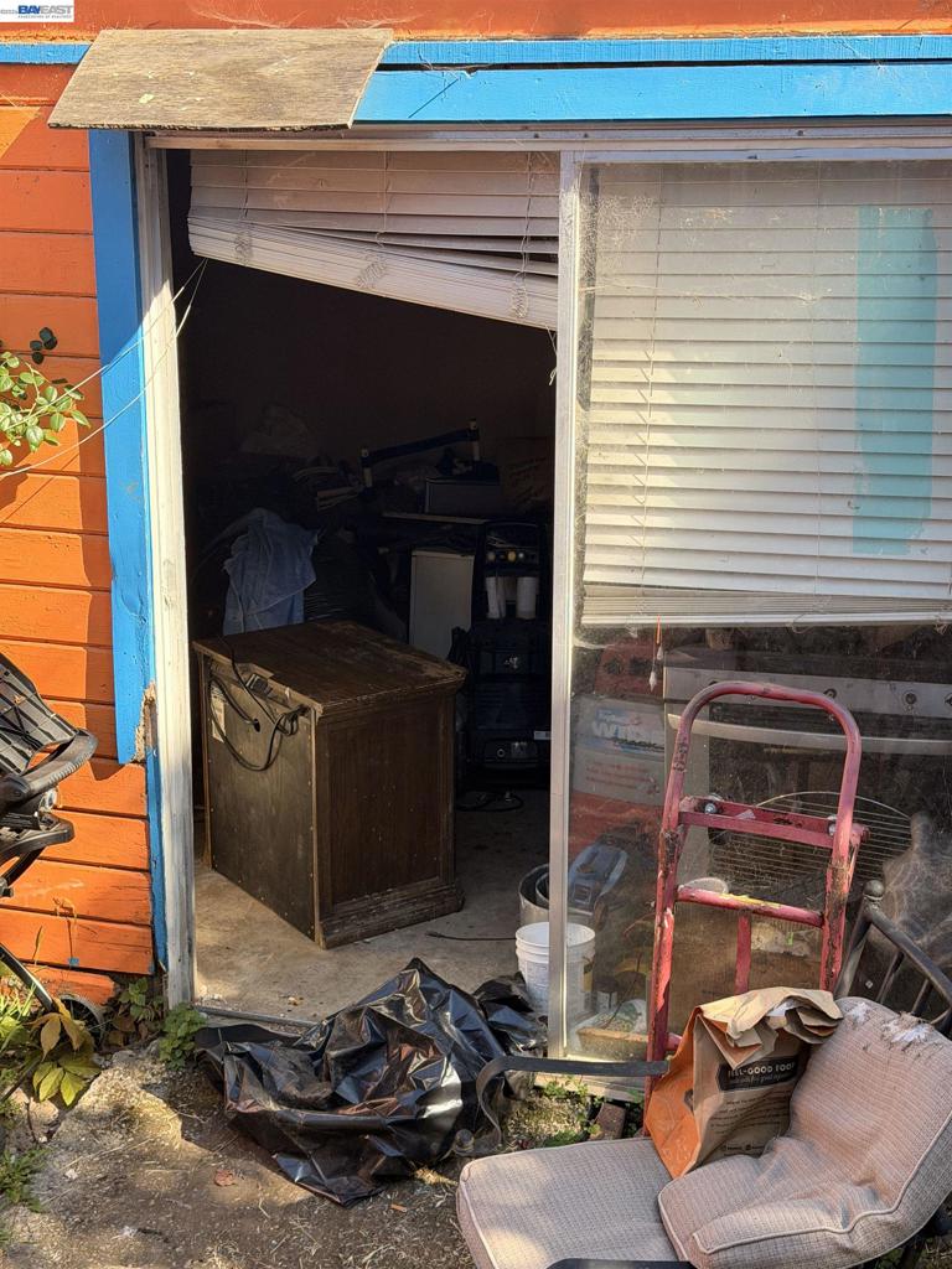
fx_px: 1760
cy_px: 634
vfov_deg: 39.7
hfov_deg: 30.3
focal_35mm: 48
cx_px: 476
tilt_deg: -15.3
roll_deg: -1.4
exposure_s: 1/754
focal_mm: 6.76
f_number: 1.78
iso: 80
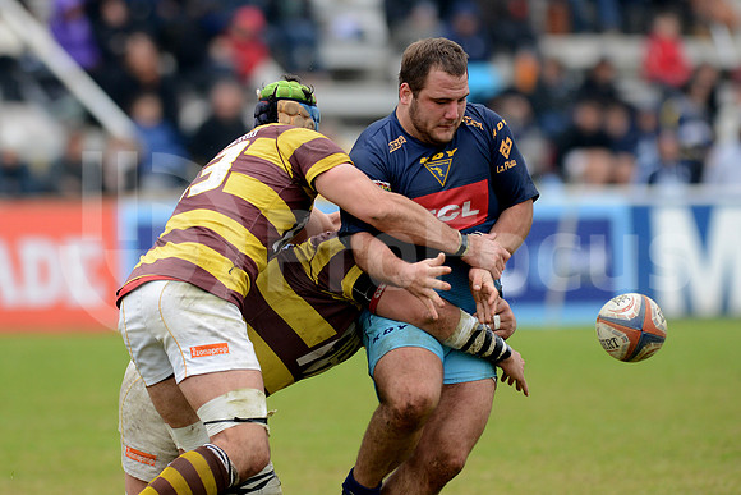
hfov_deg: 4.9
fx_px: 8647
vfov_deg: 3.3
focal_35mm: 420
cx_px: 370
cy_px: 248
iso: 800
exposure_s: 1/1000
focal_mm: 420
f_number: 4
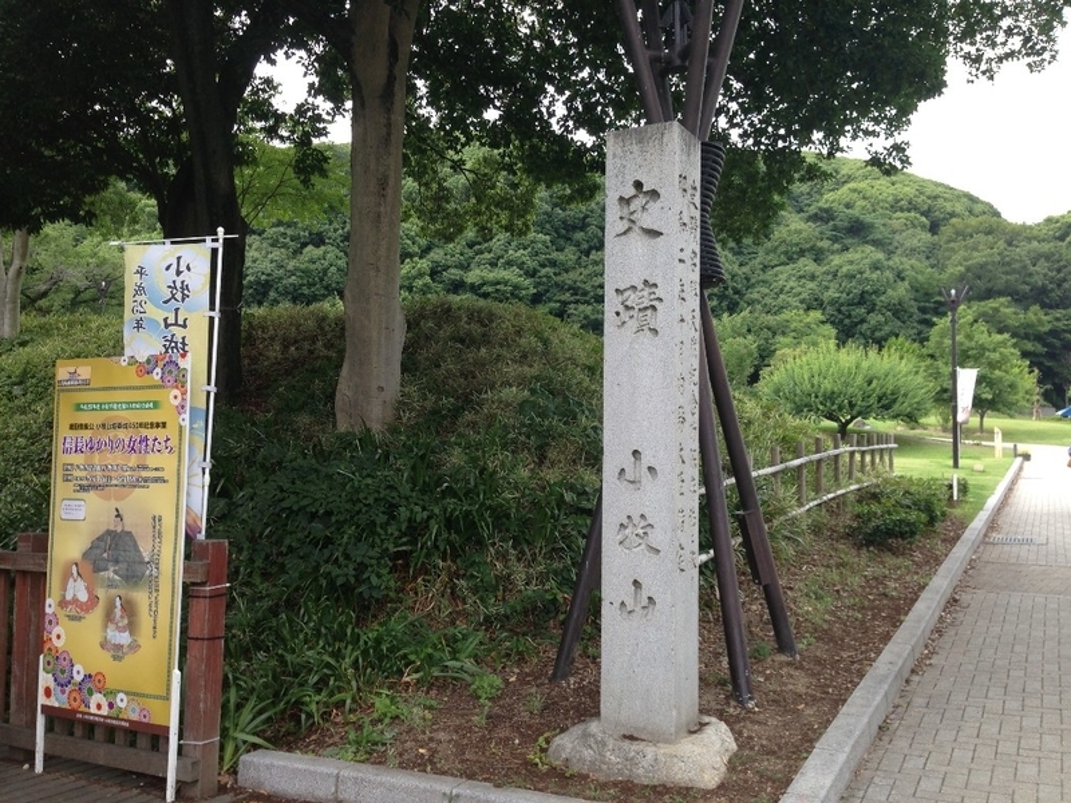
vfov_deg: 42.9
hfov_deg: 55.4
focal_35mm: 33
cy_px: 402
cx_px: 536
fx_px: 1021
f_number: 2.4
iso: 50
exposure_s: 1/361
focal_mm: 4.13
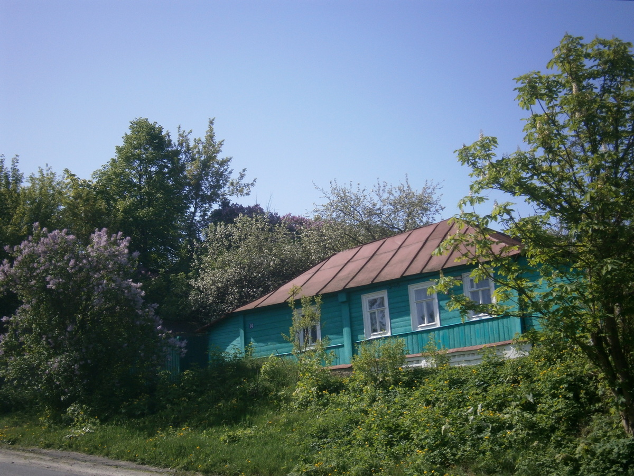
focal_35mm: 47
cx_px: 317
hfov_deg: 40.4
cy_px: 238
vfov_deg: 30.9
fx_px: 861
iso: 80
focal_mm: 8.3
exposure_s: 1/125
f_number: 9.7
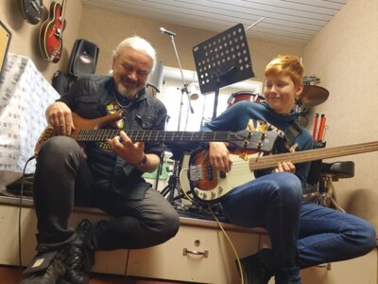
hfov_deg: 67.3
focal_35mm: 26
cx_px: 189
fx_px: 284
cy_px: 142
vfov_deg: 53.1
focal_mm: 4.3
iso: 320
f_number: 2.4
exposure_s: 1/33
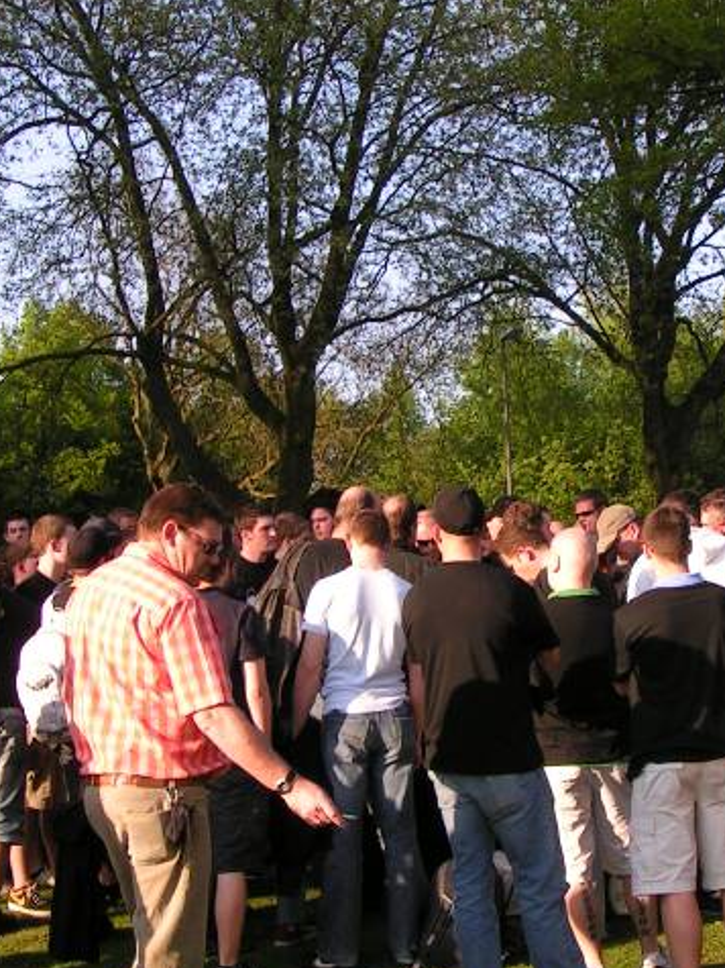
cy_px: 475
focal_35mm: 64
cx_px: 487
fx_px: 1788
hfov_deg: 22.8
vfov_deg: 30.3
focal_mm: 5.8
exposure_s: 1/125
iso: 50
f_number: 5.6
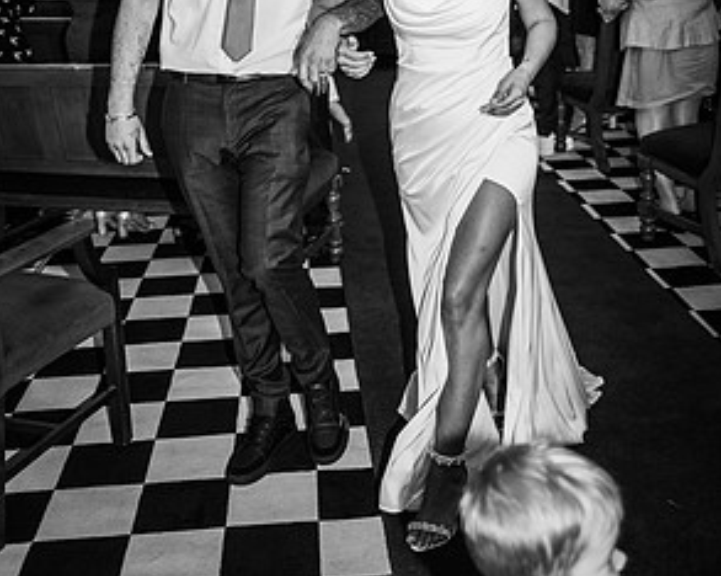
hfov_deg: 38.1
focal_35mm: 49
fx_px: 1045
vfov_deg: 29.4
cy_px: 49
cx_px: 356
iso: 720
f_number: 2.8
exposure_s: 1/200
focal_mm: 34
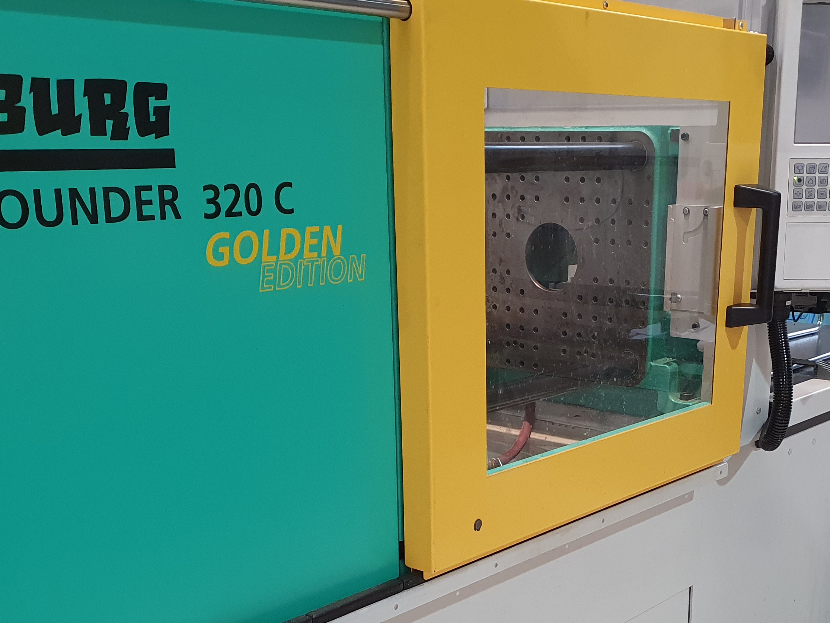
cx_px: 523
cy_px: 495
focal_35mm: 47
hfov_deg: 40.1
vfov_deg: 30.2
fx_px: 1127
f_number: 1.5
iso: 250
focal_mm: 4.32
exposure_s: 1/50
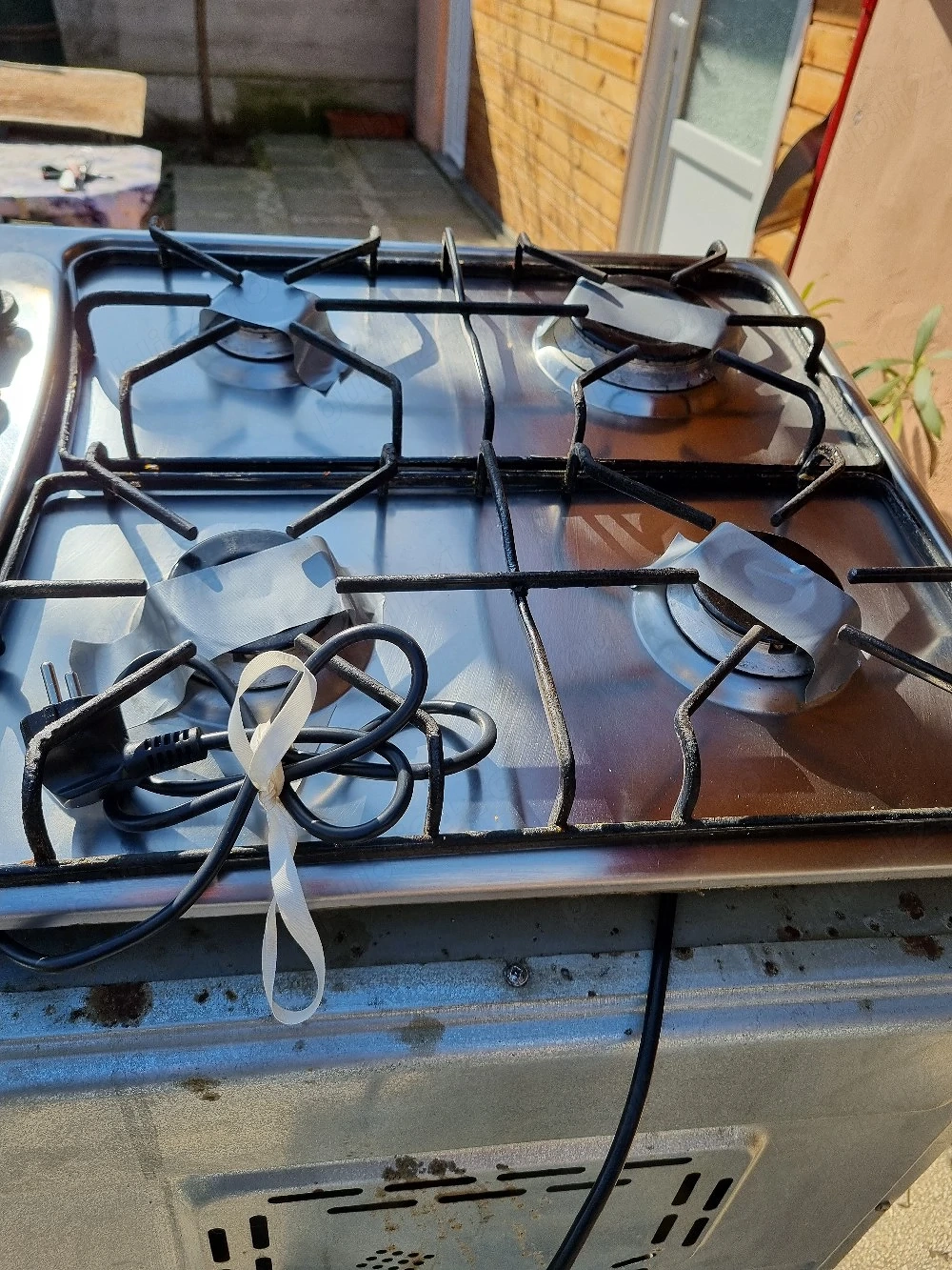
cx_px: 476
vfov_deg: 67.3
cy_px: 635
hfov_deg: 53.1
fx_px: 953
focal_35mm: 26
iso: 50
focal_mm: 5.4
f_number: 1.8
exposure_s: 1/1667
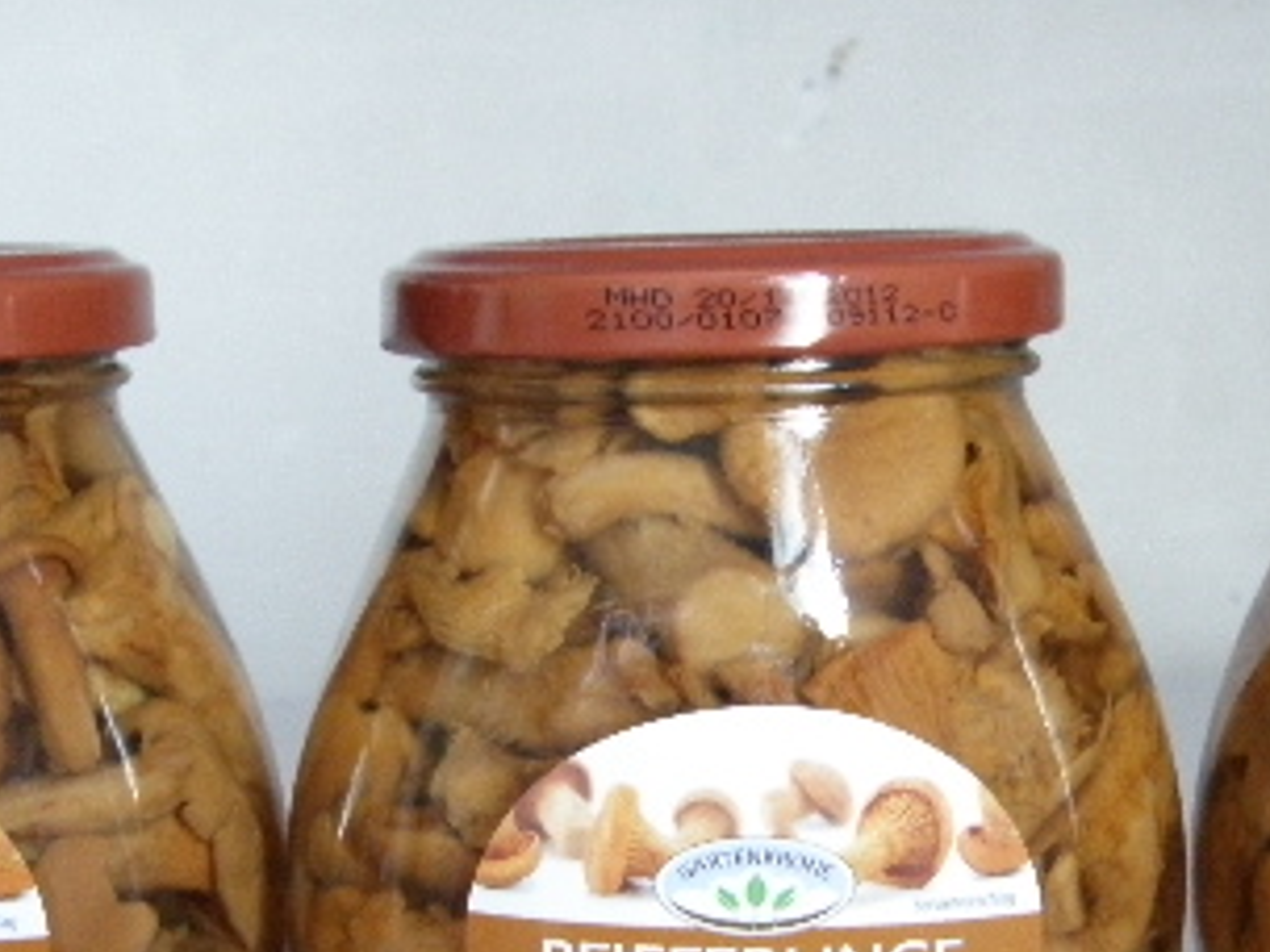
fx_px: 2935
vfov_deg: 18.3
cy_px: 764
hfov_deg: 24.4
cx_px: 714
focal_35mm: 80
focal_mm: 6.7
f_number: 3.5
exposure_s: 1/6
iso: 400
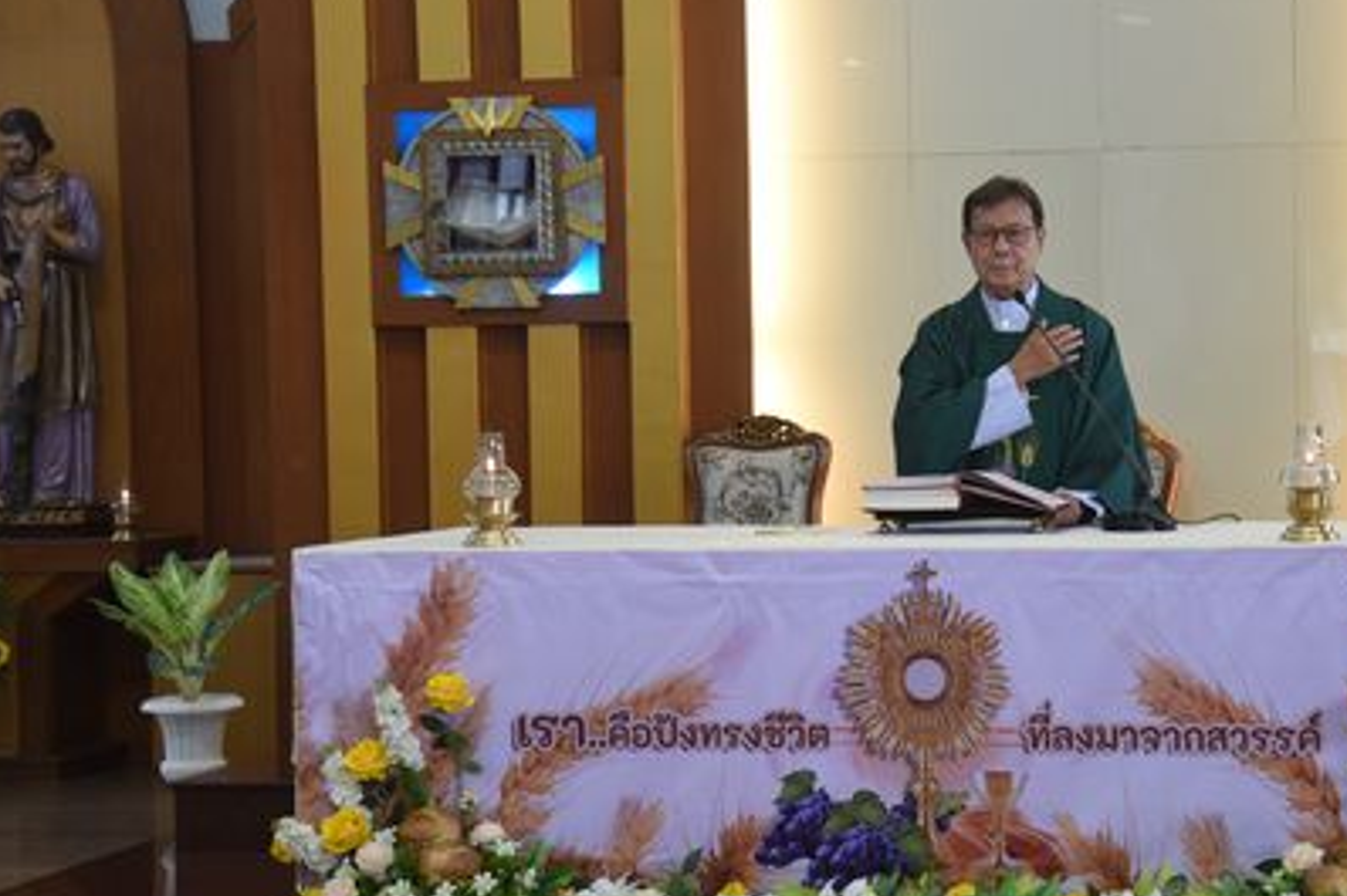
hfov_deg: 24.2
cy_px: 490
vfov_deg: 16.4
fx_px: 3104
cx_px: 1002
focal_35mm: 83
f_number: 4
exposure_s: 1/60
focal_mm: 55
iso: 500
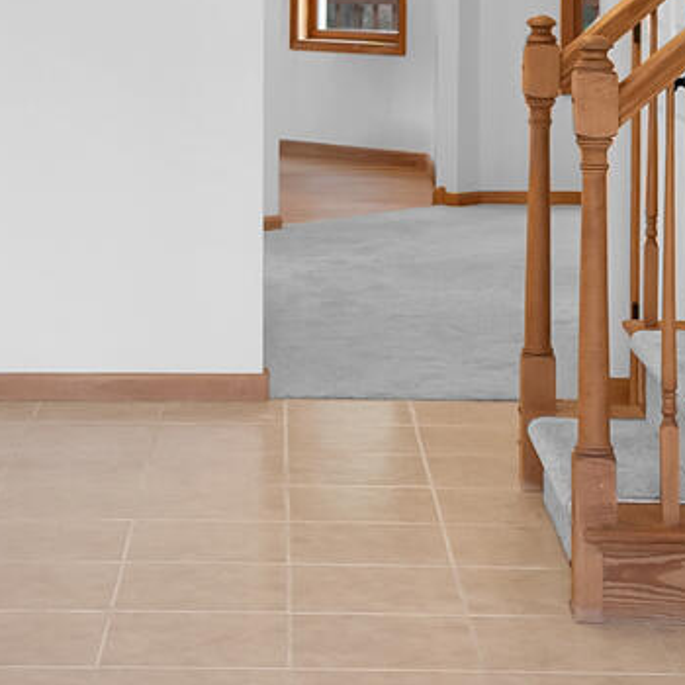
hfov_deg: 17.9
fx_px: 2172
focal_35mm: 97
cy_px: -118
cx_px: 278
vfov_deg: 17.2
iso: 500
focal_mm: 16
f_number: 4
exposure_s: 1/125
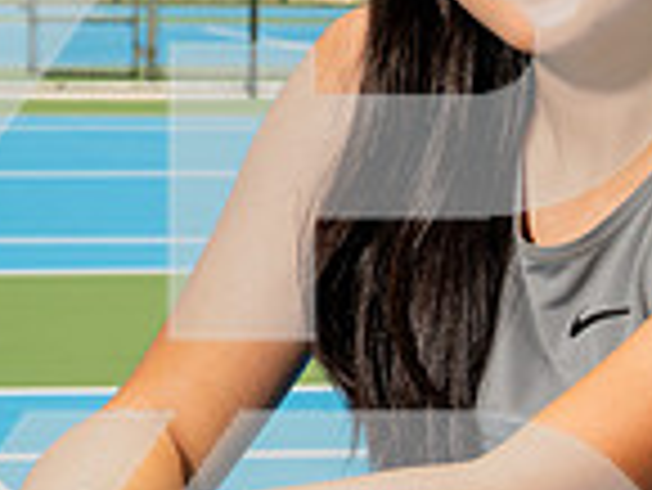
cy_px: 106
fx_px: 4713
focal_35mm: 250
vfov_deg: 5.9
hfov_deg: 7.9
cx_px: 81
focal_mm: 65
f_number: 11
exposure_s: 1/200
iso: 100
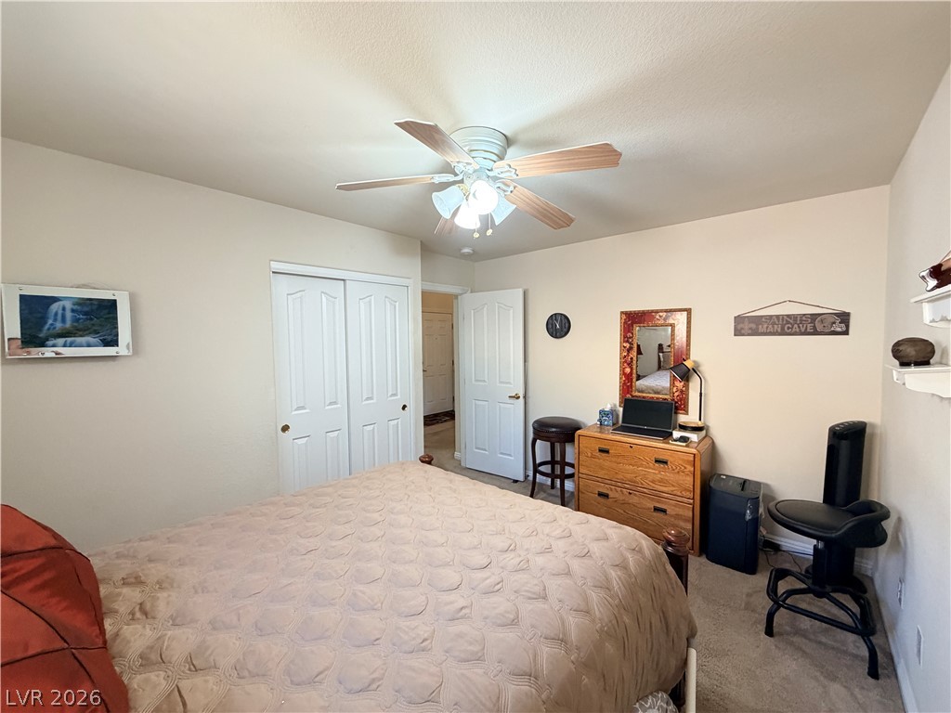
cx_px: 476
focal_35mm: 14
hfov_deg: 102.1
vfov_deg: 85.7
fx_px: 385
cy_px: 356
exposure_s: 1/60
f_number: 2.2
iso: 400
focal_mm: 2.22
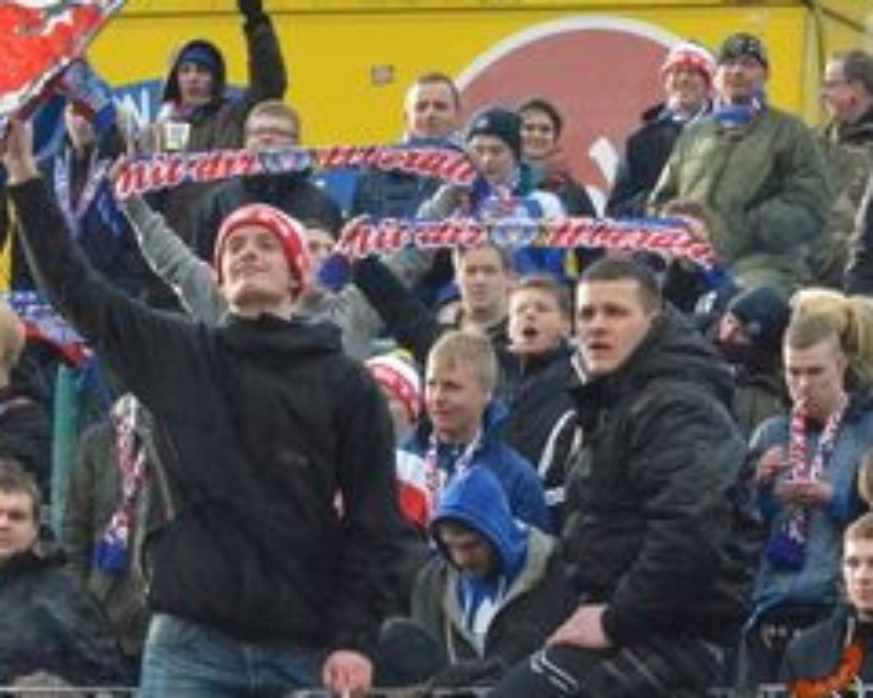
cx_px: 171
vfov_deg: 6.6
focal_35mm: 233
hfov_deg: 8.3
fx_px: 6020
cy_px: 344
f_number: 10
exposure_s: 1/2500
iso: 5000
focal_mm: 70
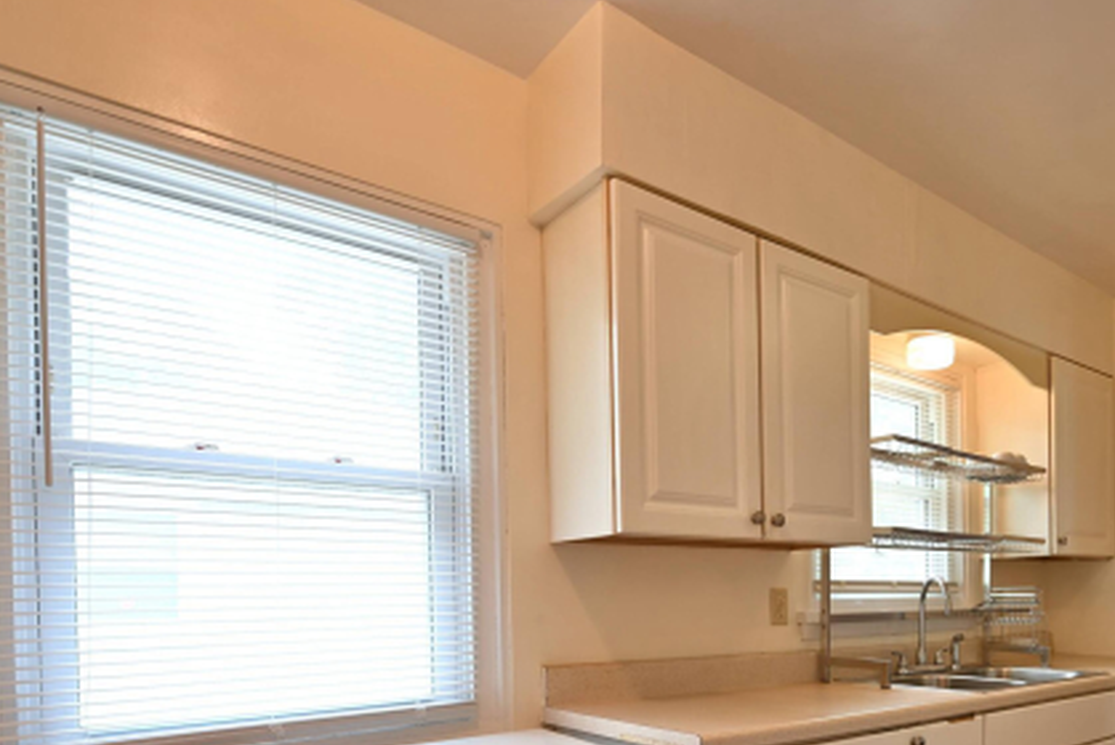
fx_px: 775
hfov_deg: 68.7
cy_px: 601
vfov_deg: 48.3
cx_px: 773
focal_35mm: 25
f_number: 5.6
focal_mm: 14
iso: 280
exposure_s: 1/15
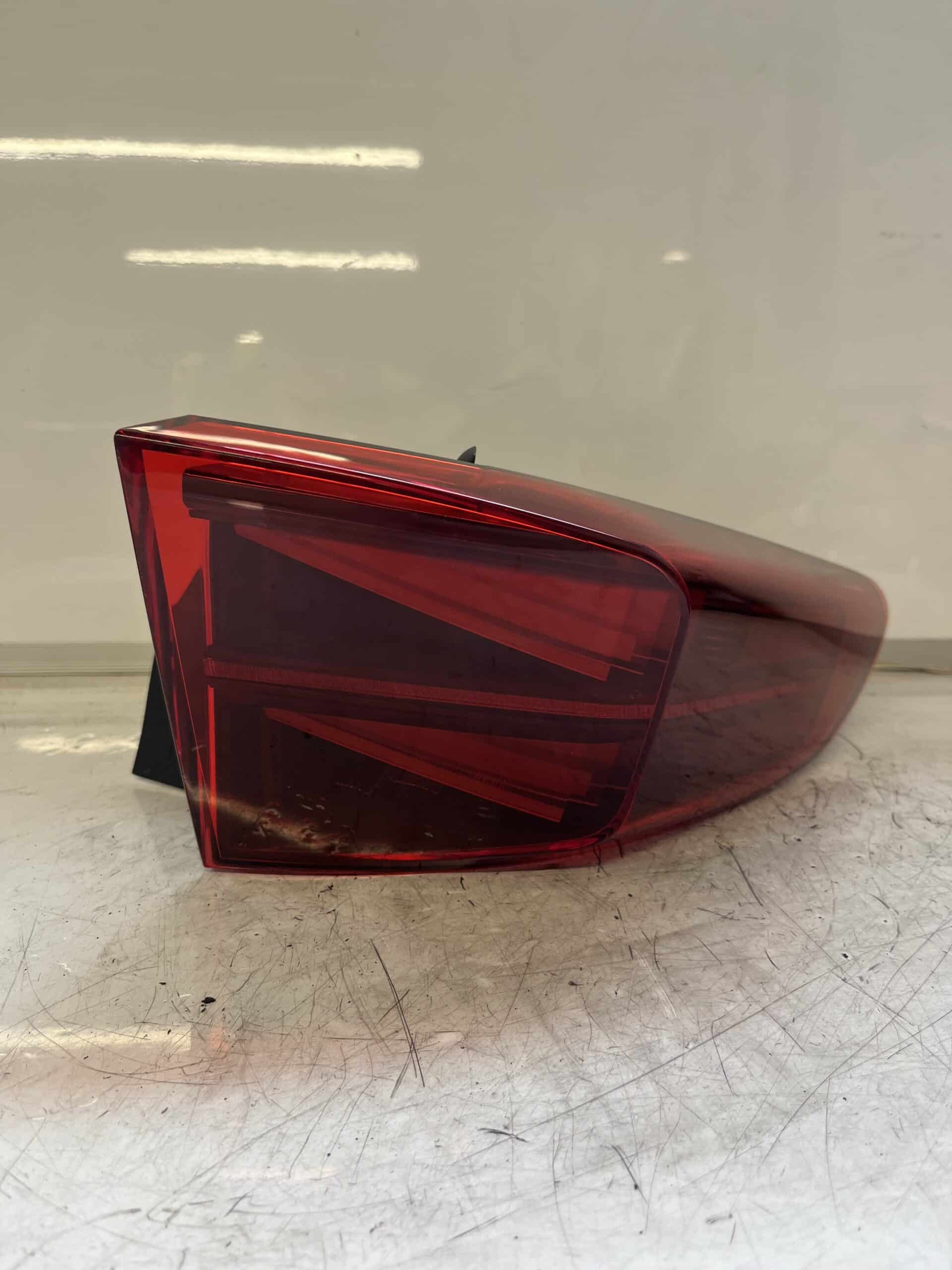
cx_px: 476
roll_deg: -1.4
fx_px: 953
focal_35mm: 26
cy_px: 635
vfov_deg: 67.3
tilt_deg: -11.6
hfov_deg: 53.1
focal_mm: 5.1
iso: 80
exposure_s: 1/121
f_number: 1.6
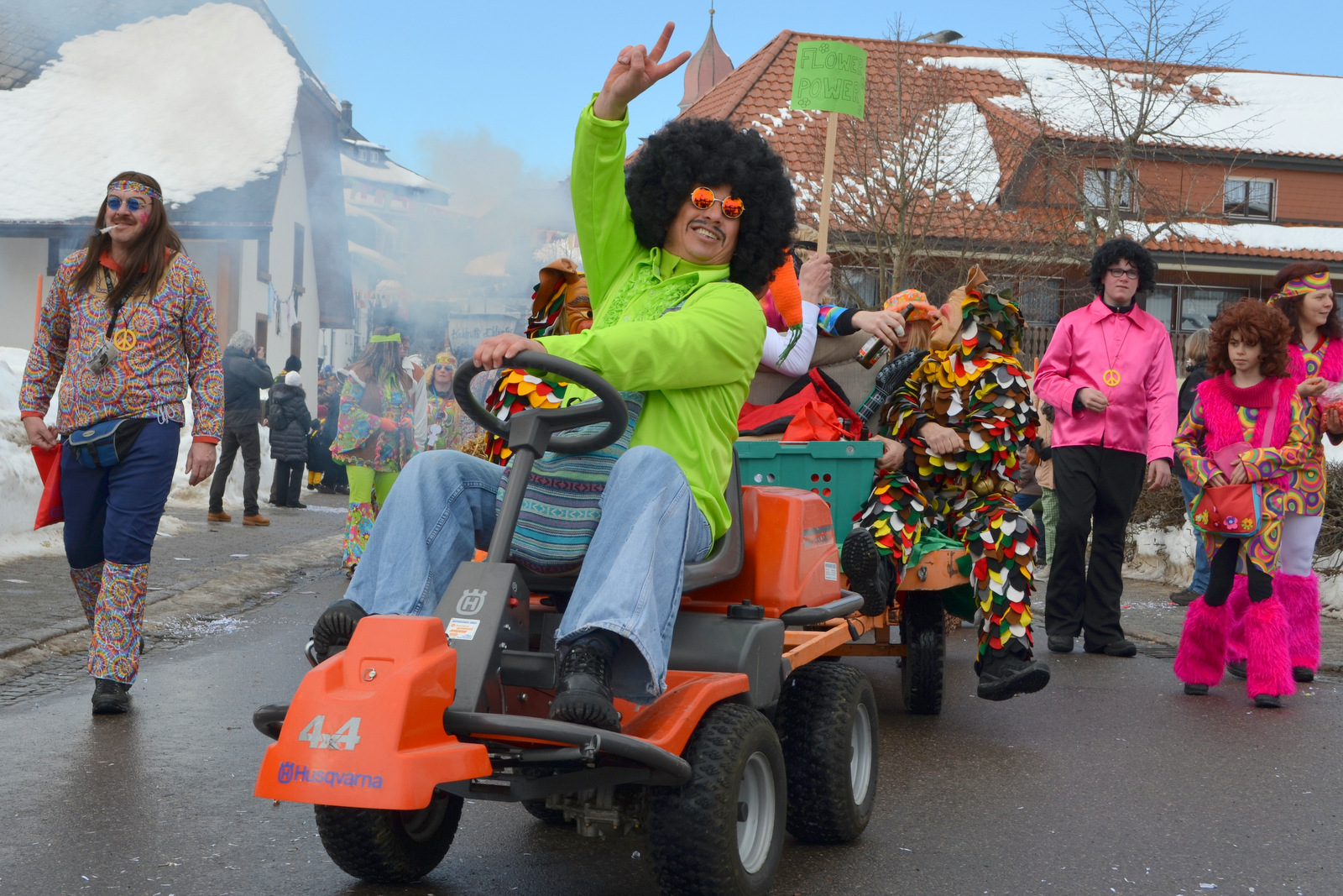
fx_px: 1791
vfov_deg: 28.1
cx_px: 672
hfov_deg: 41.1
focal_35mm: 48
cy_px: 448
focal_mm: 32
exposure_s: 1/200
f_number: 9
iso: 100
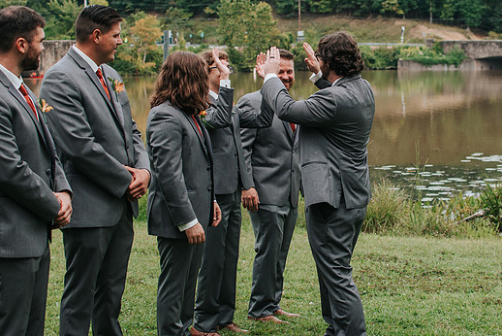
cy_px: 130
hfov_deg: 26.5
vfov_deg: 17.9
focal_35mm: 76
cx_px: 330
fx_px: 1060
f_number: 3.2
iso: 200
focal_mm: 35
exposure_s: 1/1600
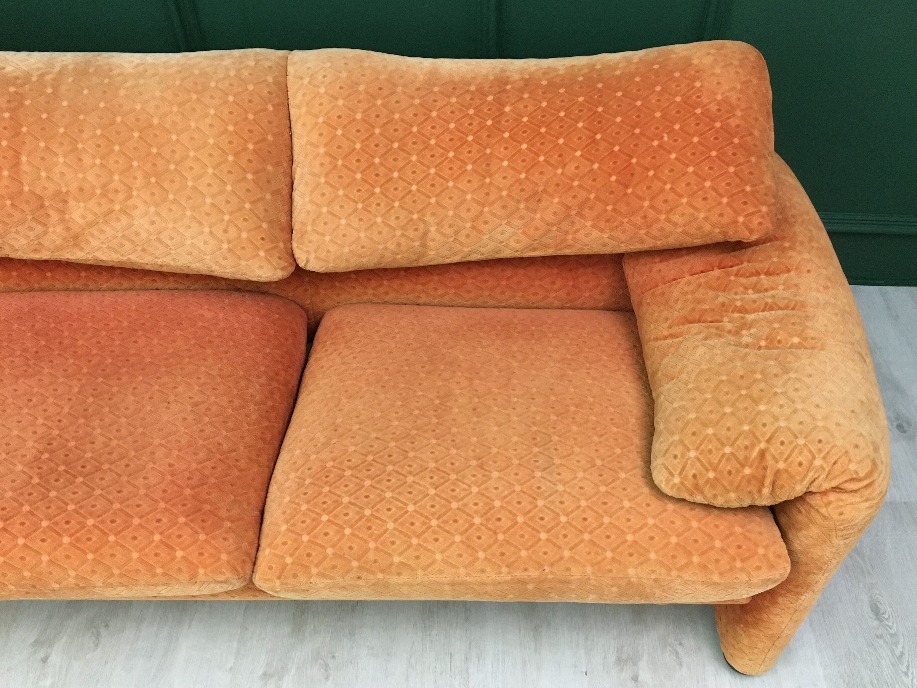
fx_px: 848
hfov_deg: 56.8
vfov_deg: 44.1
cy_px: 367
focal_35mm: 32
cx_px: 486
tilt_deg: -47.6
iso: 200
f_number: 2.2
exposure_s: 1/25
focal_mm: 4.15
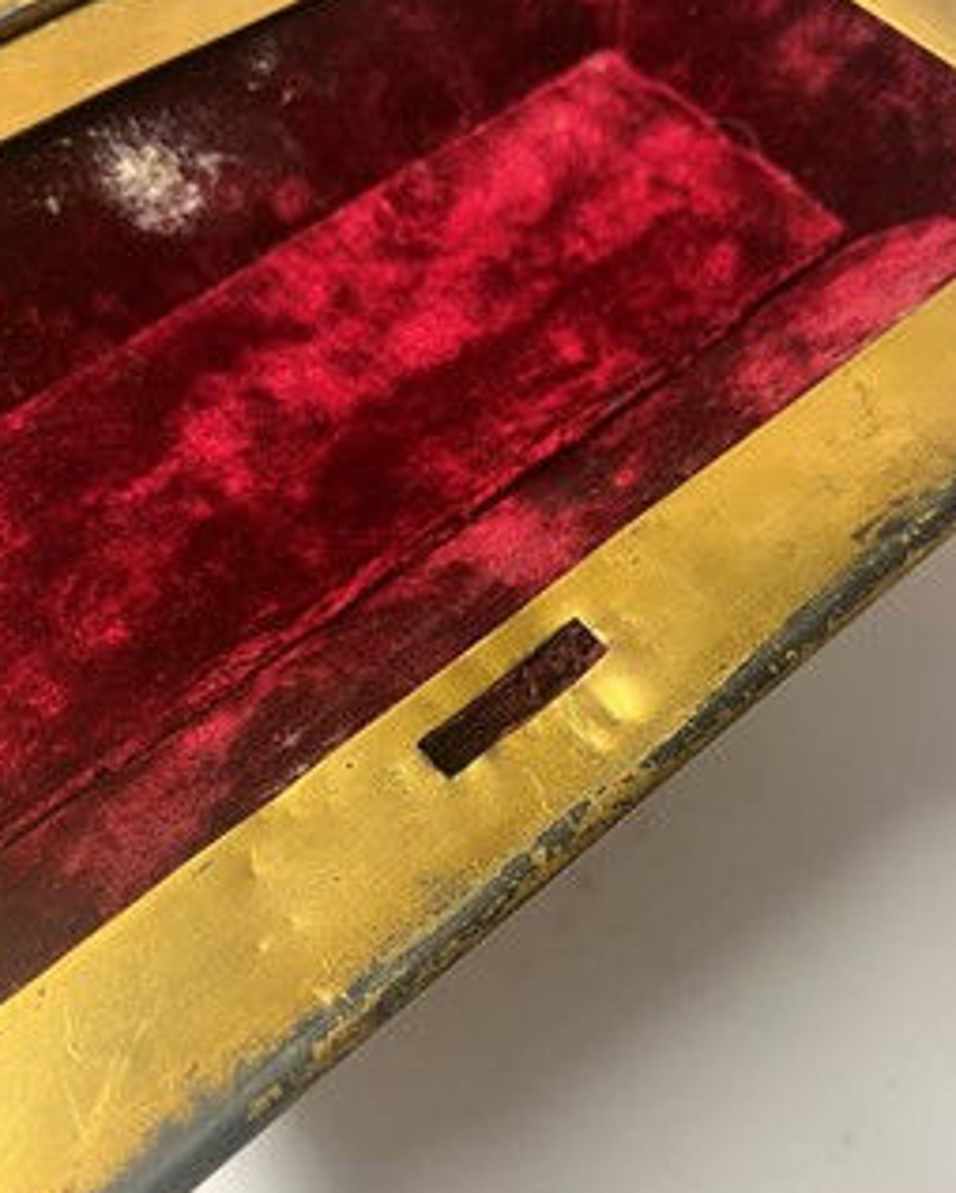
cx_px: 542
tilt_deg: -53.9
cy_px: 617
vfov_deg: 55.6
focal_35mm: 32
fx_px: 1131
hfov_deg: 45.7
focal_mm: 5.1
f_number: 1.6
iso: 125
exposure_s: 1/50
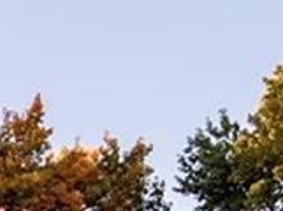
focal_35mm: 98
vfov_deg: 13.4
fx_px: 799
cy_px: 387
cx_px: -227
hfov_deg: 16.7
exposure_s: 1/640
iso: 100
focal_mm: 16
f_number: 4
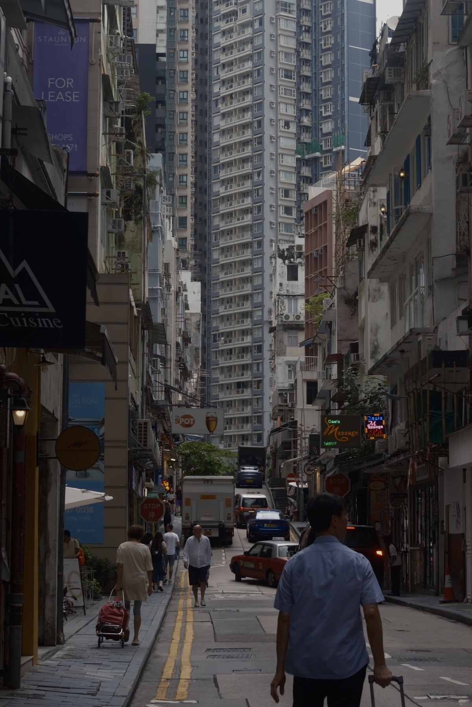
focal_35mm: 35
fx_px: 688
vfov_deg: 54.4
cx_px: 236
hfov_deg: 37.9
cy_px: 354
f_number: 4
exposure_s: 1/140
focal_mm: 23
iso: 100
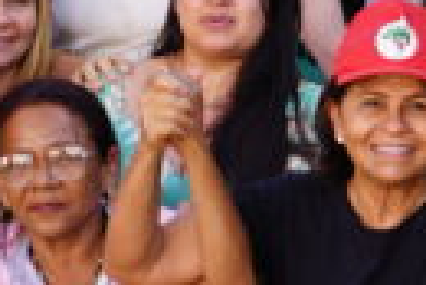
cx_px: 347
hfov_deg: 7.1
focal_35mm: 290
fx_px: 3435
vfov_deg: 4.7
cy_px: -29
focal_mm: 33
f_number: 4.5
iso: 100
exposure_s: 1/80
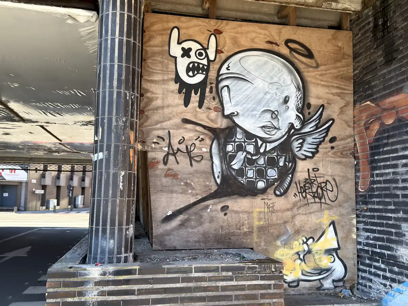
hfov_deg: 56.8
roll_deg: -1.6
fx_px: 377
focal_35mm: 32
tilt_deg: +6.2
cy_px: 153
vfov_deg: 44.2
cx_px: 204
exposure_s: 1/469
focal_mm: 6.76
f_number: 1.78
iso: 80
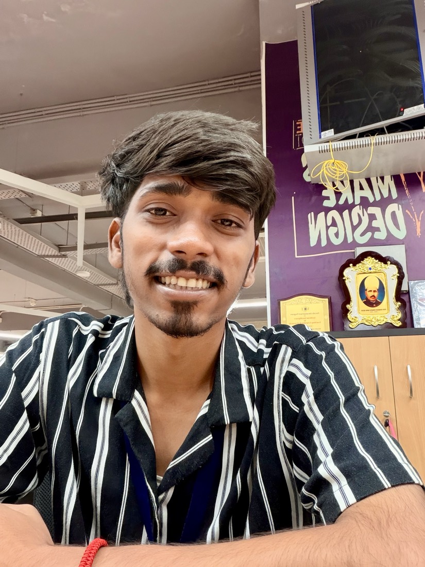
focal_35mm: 30
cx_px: 212
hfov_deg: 46.8
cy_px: 284
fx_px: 491
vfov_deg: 60.0
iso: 250
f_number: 1.9
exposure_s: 1/50
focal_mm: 2.71
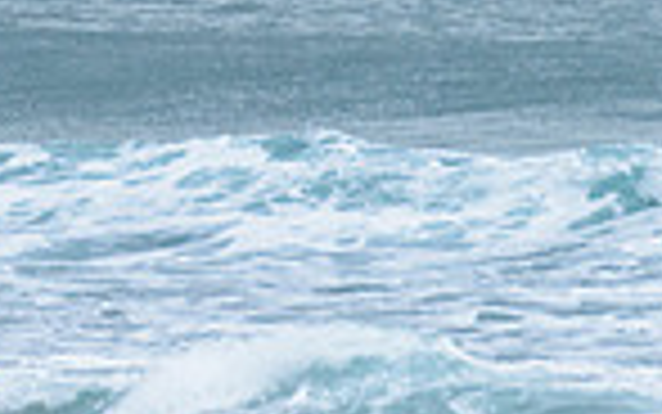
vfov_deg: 0.5
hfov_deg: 0.9
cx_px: -21
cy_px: -201
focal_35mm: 2472
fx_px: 44616
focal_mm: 500
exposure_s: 1/2000
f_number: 5.6
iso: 360
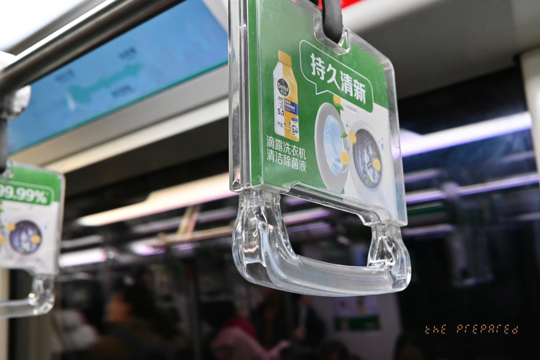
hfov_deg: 53.1
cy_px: 180
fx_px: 540
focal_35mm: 36
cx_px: 270
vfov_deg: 36.9
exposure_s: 1/100
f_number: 5
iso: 1600
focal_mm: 24
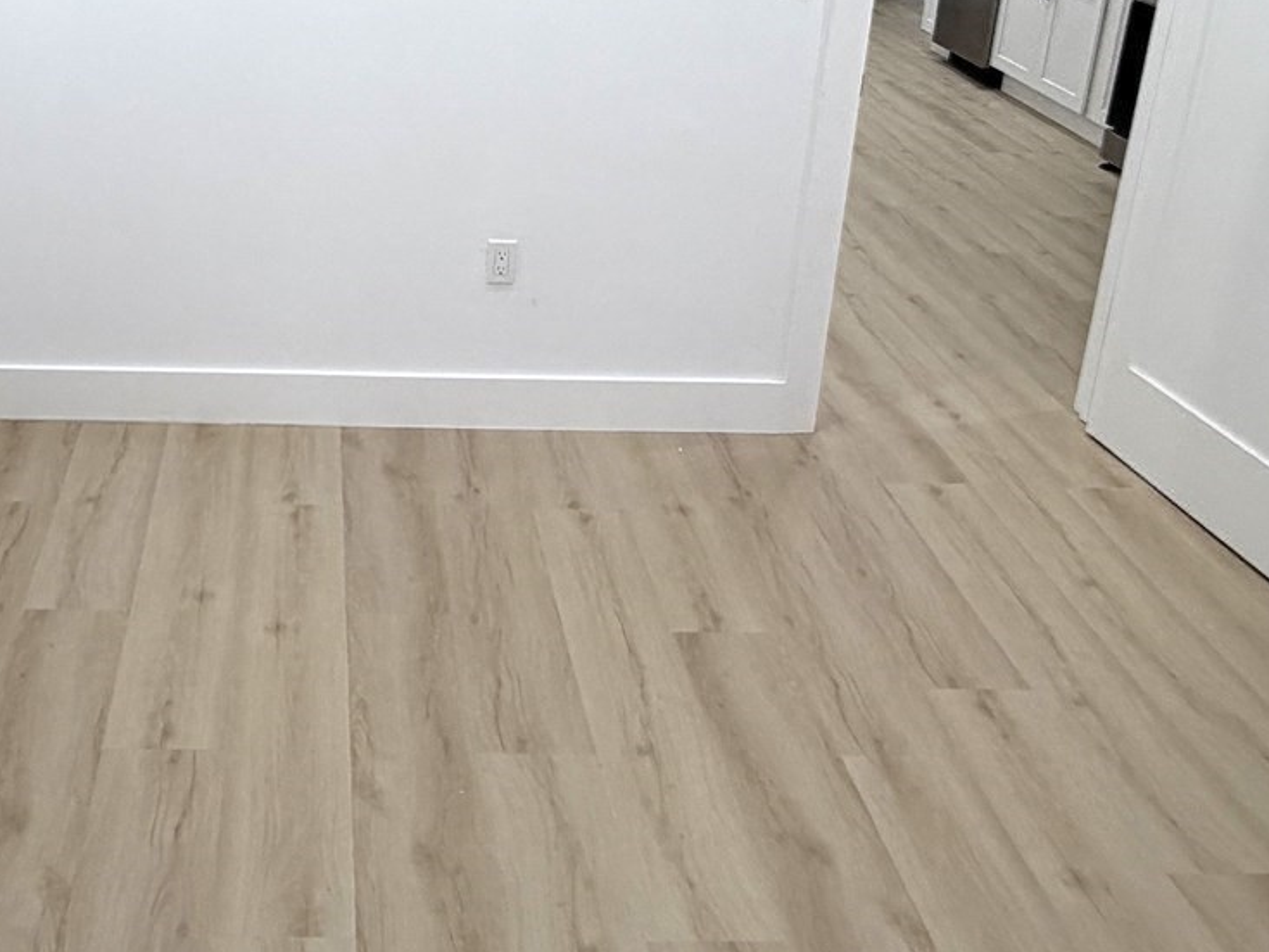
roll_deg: -0.9
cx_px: 375
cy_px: 183
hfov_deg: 46.7
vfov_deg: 35.6
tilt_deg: -18.9
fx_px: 1429
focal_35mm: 39
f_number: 2.2
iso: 100
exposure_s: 1/120
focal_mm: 2.22
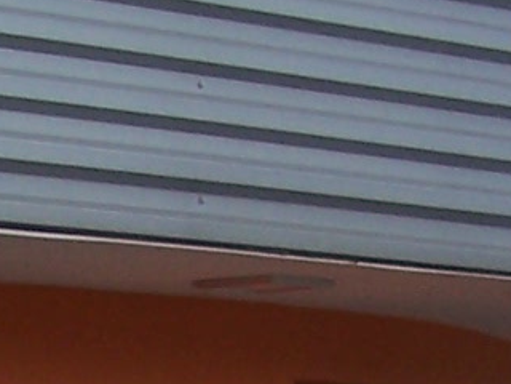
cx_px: -417
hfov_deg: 7.9
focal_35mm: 243
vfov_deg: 6.0
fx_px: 3587
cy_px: 782
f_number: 2.8
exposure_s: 1/500
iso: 80
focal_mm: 6.3
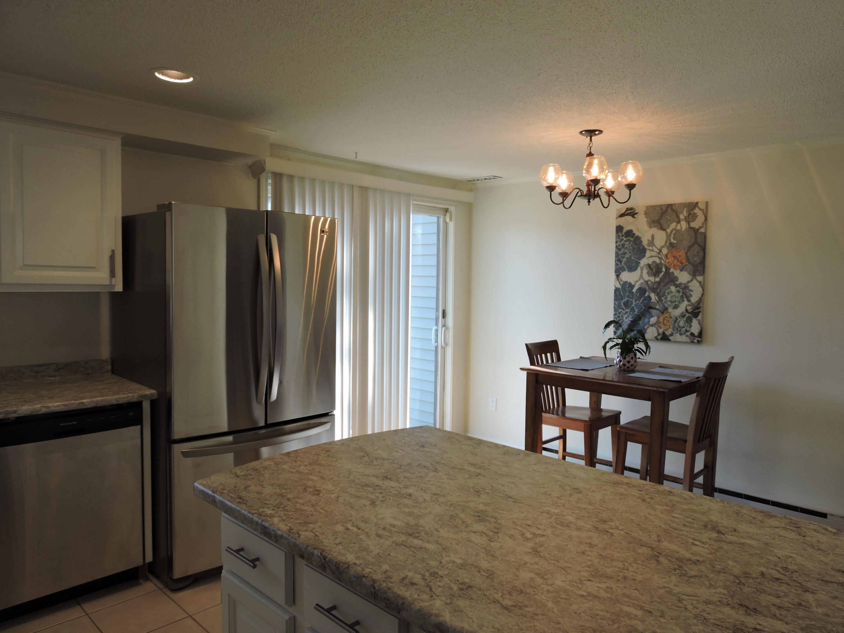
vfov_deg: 56.8
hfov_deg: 71.6
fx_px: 585
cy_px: 316
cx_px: 422
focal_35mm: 24
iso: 100
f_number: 3.3
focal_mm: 4.3
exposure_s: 1/50
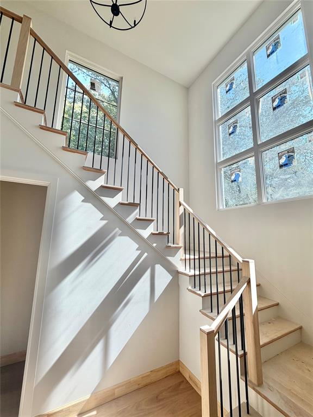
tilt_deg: +8.2
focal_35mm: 14
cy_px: 208
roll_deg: +0.7
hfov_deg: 85.7
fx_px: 169
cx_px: 156
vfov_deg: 102.1
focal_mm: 2.22
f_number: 2.2
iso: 50
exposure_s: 1/502
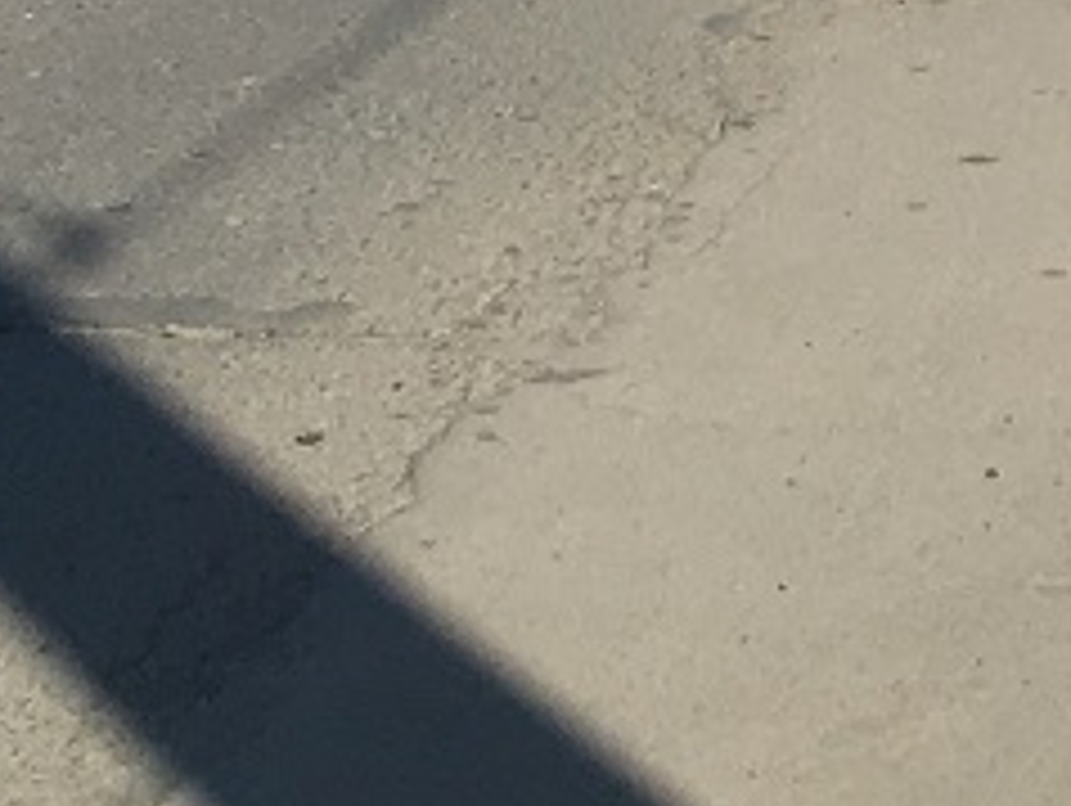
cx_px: 1458
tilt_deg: +3.1
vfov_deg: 6.6
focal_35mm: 207
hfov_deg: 9.4
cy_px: -1565
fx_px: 6411
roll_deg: -1.1
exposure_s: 1/1709
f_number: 2.2
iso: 25
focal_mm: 4.15
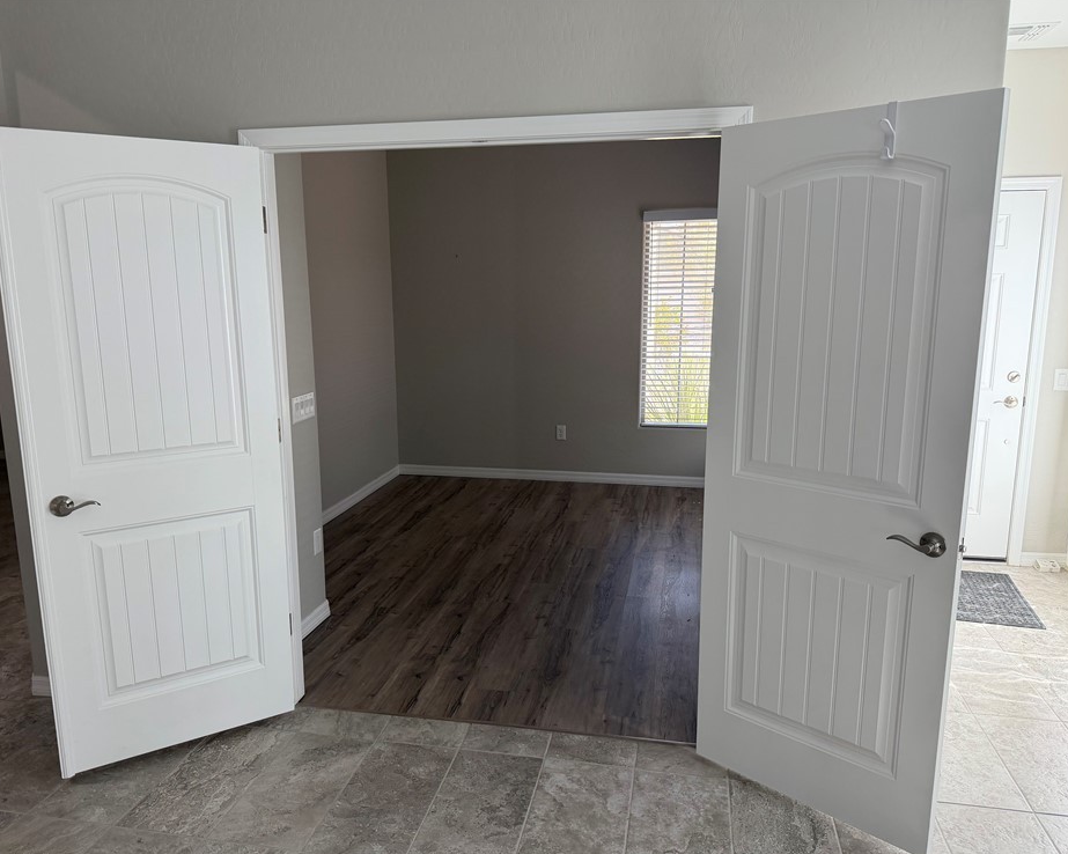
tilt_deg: -11.7
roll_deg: +0.1
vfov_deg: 54.9
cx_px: 518
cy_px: 439
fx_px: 822
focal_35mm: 26
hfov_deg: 66.0
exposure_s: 1/214
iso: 160
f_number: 1.78
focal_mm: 6.76
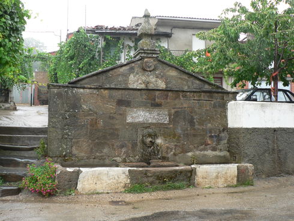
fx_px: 348
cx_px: 147
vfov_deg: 35.2
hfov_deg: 45.8
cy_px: 110
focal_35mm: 41
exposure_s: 1/50
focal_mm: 7
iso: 64
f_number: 2.8
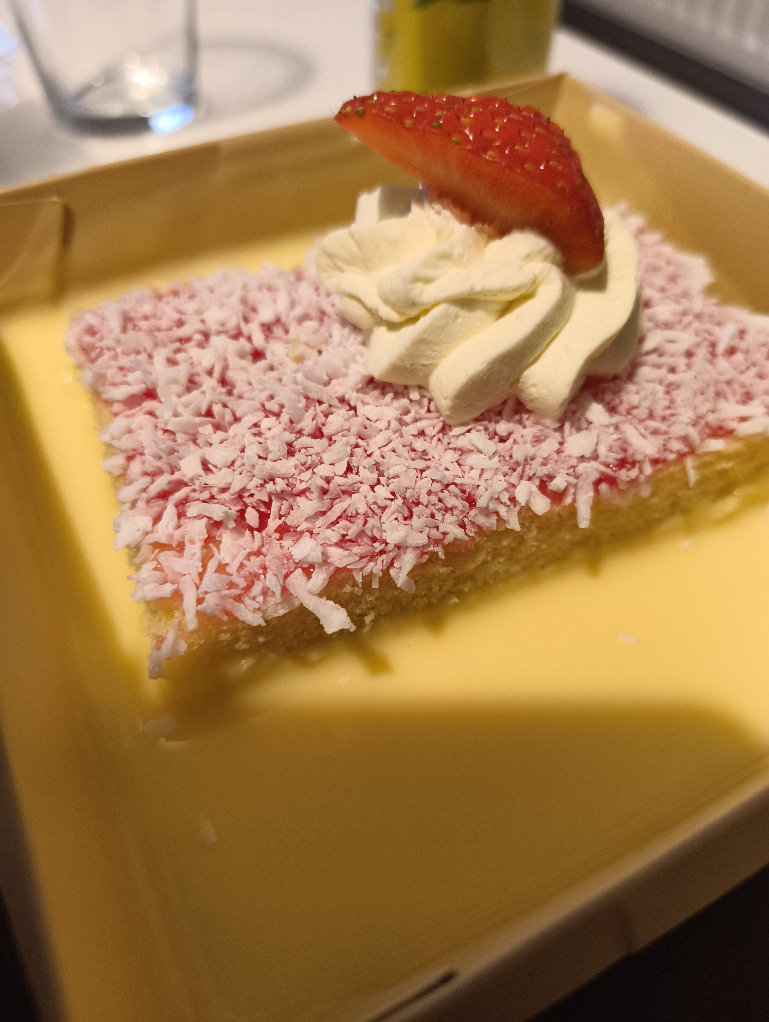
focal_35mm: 24
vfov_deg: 71.5
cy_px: 511
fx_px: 709
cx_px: 384
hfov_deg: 56.9
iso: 1142
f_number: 1.87
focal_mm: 5.56
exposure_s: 1/33.3
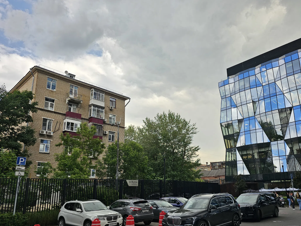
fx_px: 235
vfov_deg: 51.2
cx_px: 168
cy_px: 129
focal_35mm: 27
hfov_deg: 65.1
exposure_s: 1/268
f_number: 1.7
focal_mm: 6.3
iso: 10
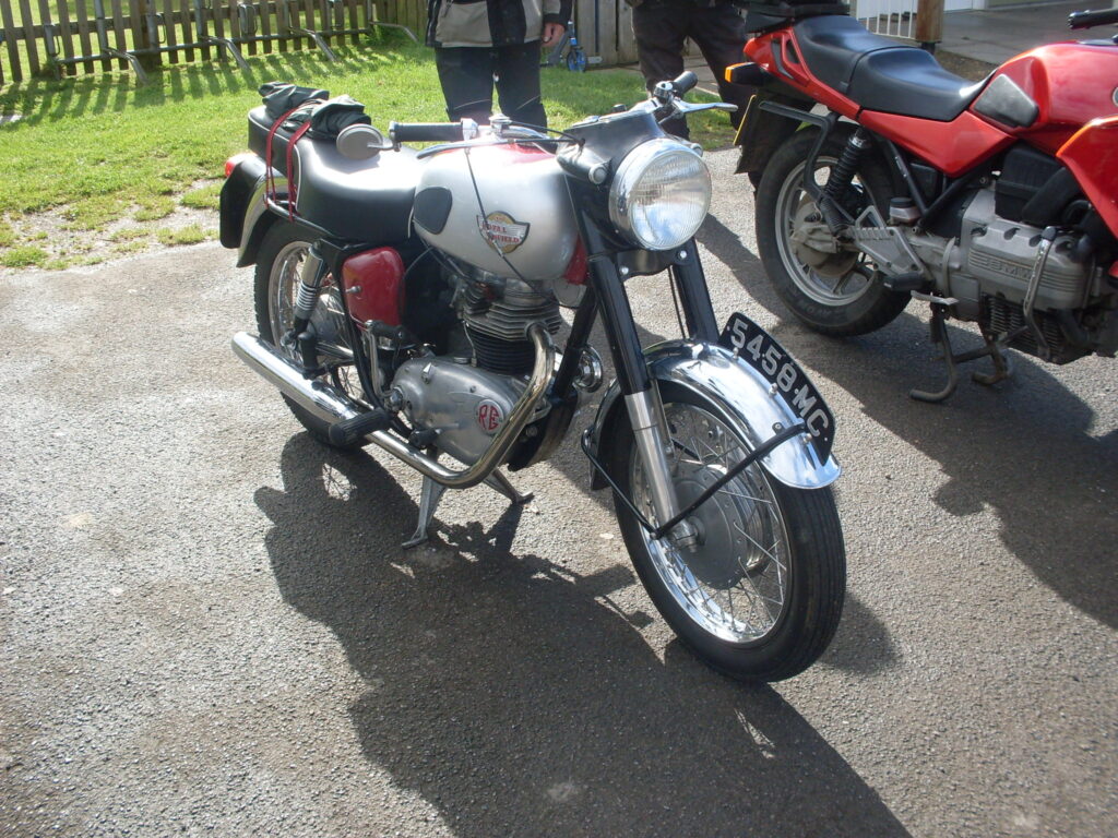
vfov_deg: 37.7
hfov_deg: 49.0
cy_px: 419
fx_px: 1227
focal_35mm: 38
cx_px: 559
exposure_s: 1/90
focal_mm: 6.3
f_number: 8.4
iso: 80
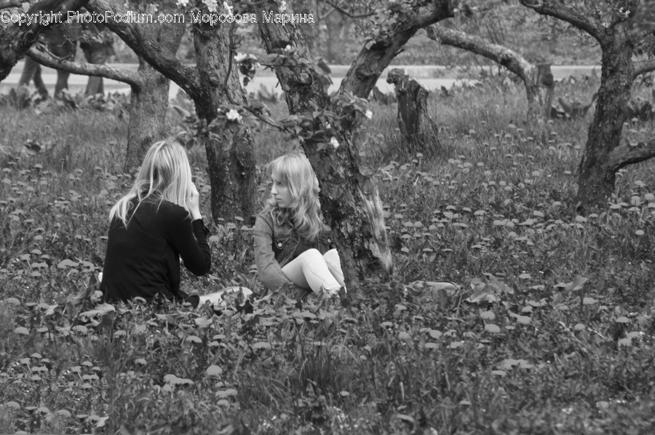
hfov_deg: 5.5
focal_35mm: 375
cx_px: 328
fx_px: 6812
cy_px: 218
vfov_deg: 3.7
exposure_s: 1/250
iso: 640
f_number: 13
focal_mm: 250
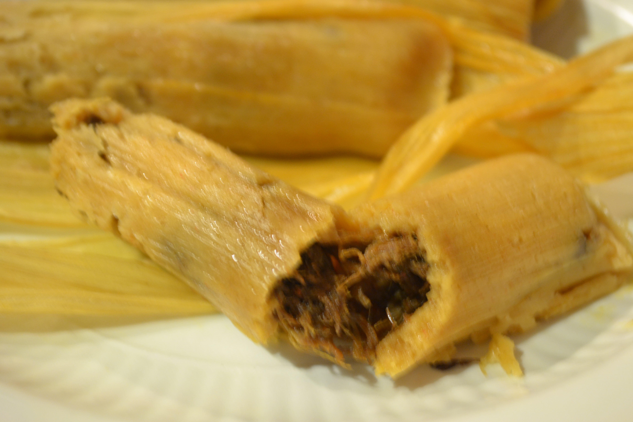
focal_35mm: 60
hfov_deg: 33.4
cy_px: 211
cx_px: 316
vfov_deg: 22.6
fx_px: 1055
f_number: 5.3
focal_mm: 40
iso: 800
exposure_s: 1/2.5
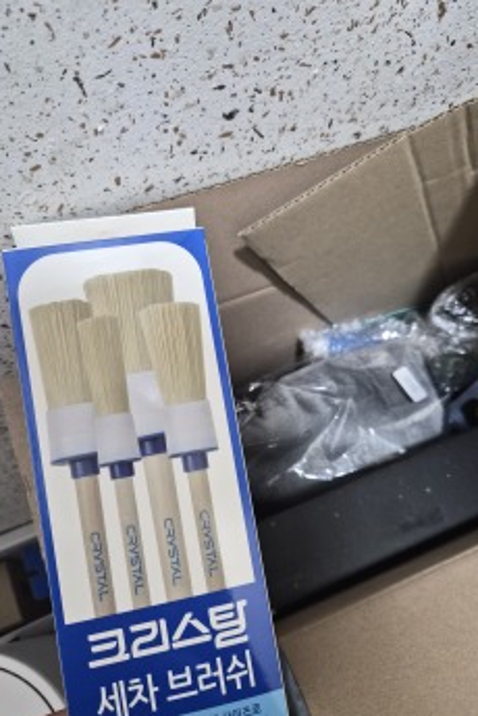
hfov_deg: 51.4
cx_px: 245
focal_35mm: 25
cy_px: 373
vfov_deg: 71.4
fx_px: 497
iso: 1000
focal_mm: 5.4
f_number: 1.8
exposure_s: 1/120
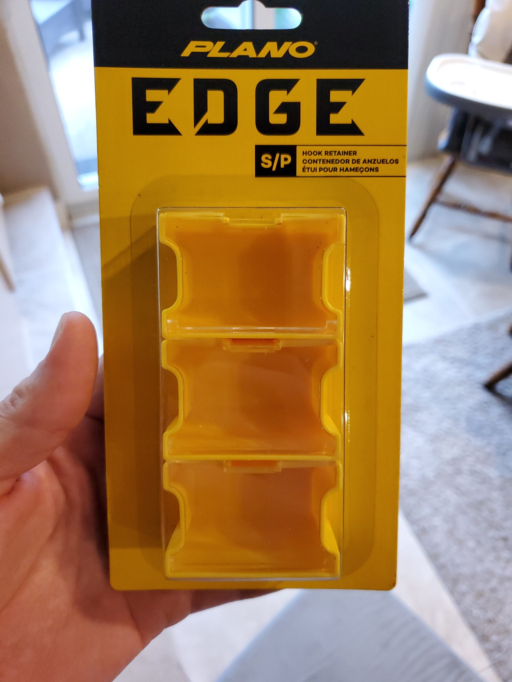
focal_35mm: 26
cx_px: 256
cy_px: 341
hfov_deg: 53.1
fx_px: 513
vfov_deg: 67.3
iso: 337
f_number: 1.5
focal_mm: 4.3
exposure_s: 1/60
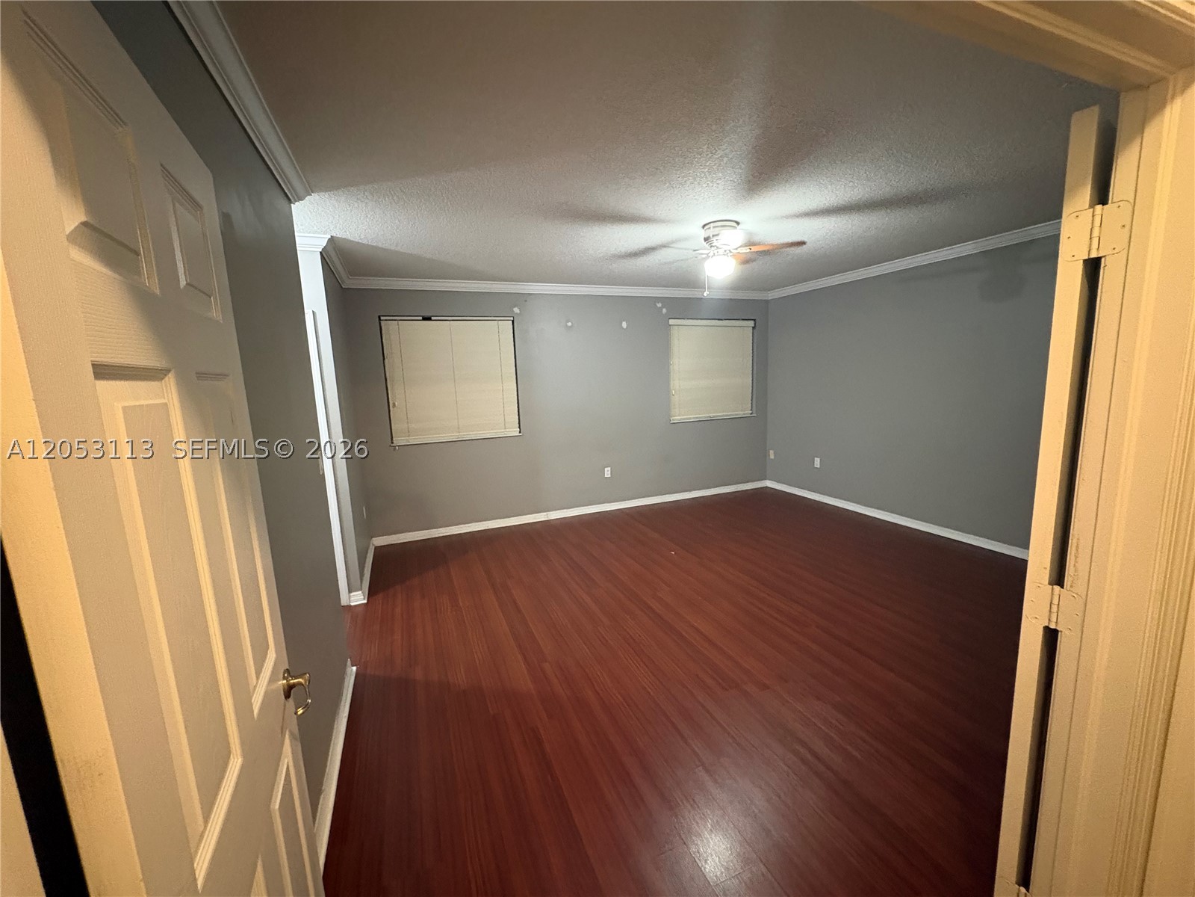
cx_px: 598
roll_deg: +2.4
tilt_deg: -8.8
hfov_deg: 102.1
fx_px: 483
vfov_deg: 85.7
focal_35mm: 14
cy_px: 448
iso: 1000
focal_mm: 2.22
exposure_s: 1/40
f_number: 2.2
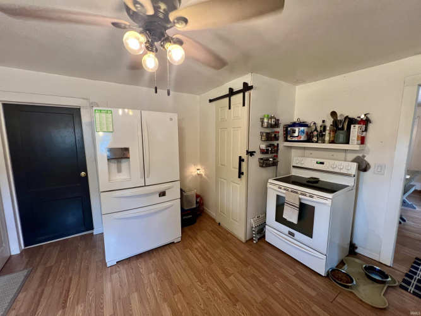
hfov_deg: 106.2
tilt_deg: -8.1
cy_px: 158
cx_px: 210
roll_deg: -0.8
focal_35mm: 13
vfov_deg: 89.9
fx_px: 158
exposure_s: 1/60
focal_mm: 1.57
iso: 250
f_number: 1.8
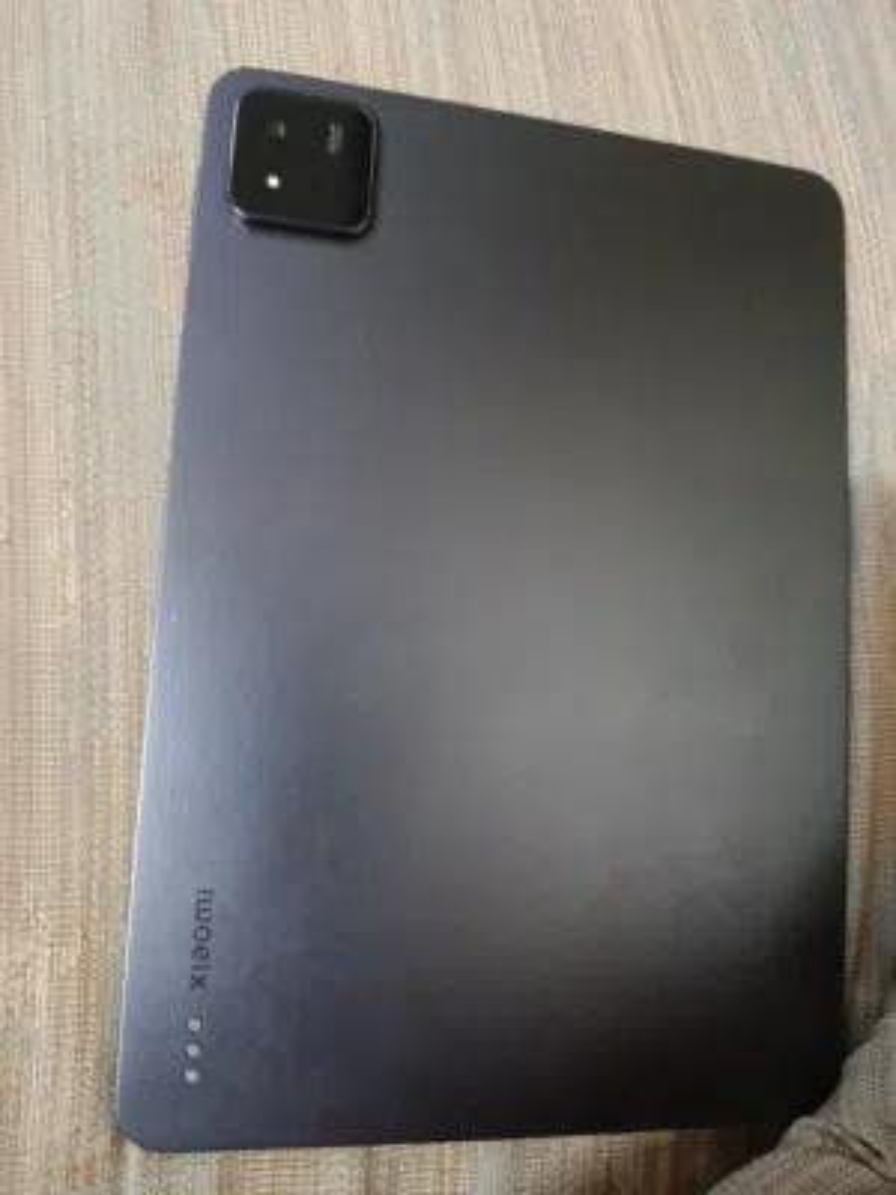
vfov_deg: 71.6
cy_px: 598
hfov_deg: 56.8
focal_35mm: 24
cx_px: 448
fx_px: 828
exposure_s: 1/16.7
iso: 5000
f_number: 1.7
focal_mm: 5.24
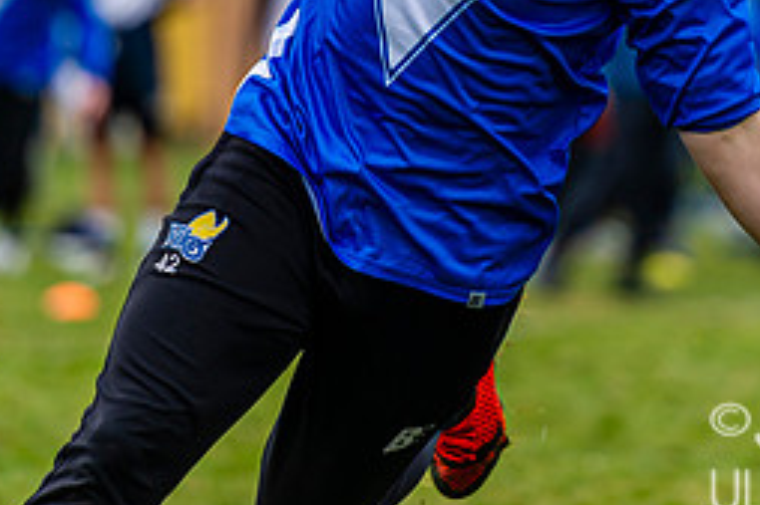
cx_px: 512
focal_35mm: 456
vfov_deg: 3.0
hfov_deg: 4.5
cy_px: -27
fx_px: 9620
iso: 200
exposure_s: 1/1250
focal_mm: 200
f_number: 2.8
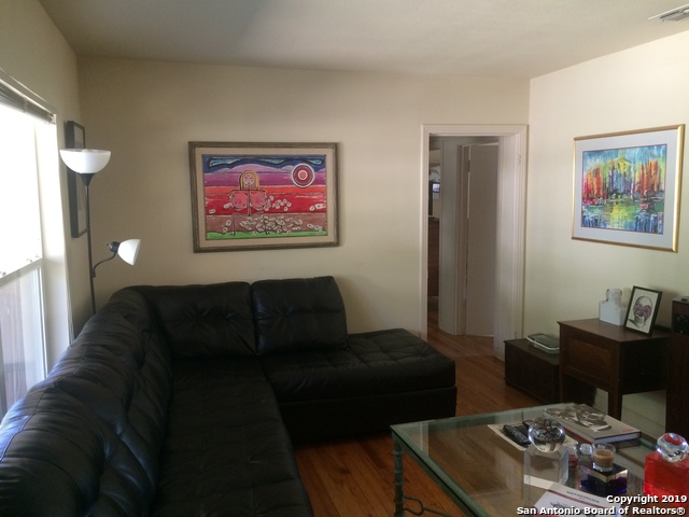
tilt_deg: -7.7
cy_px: 258
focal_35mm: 29
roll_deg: +1.3
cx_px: 344
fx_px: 577
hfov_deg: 61.7
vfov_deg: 48.2
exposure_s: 1/30
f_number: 2.2
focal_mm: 4.15
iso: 125
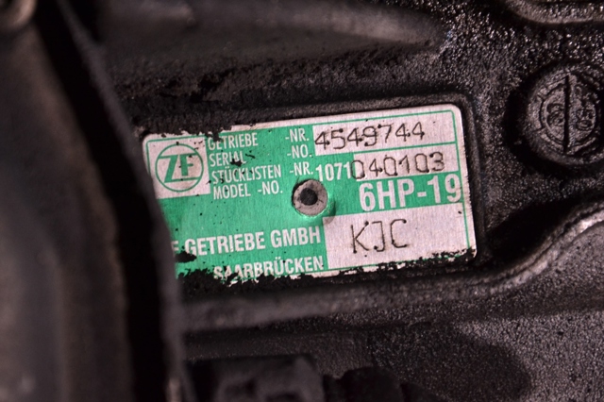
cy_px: 201
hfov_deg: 33.4
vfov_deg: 22.6
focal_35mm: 60
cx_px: 302
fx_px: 1006
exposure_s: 1/60
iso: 800
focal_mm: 40
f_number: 4.5
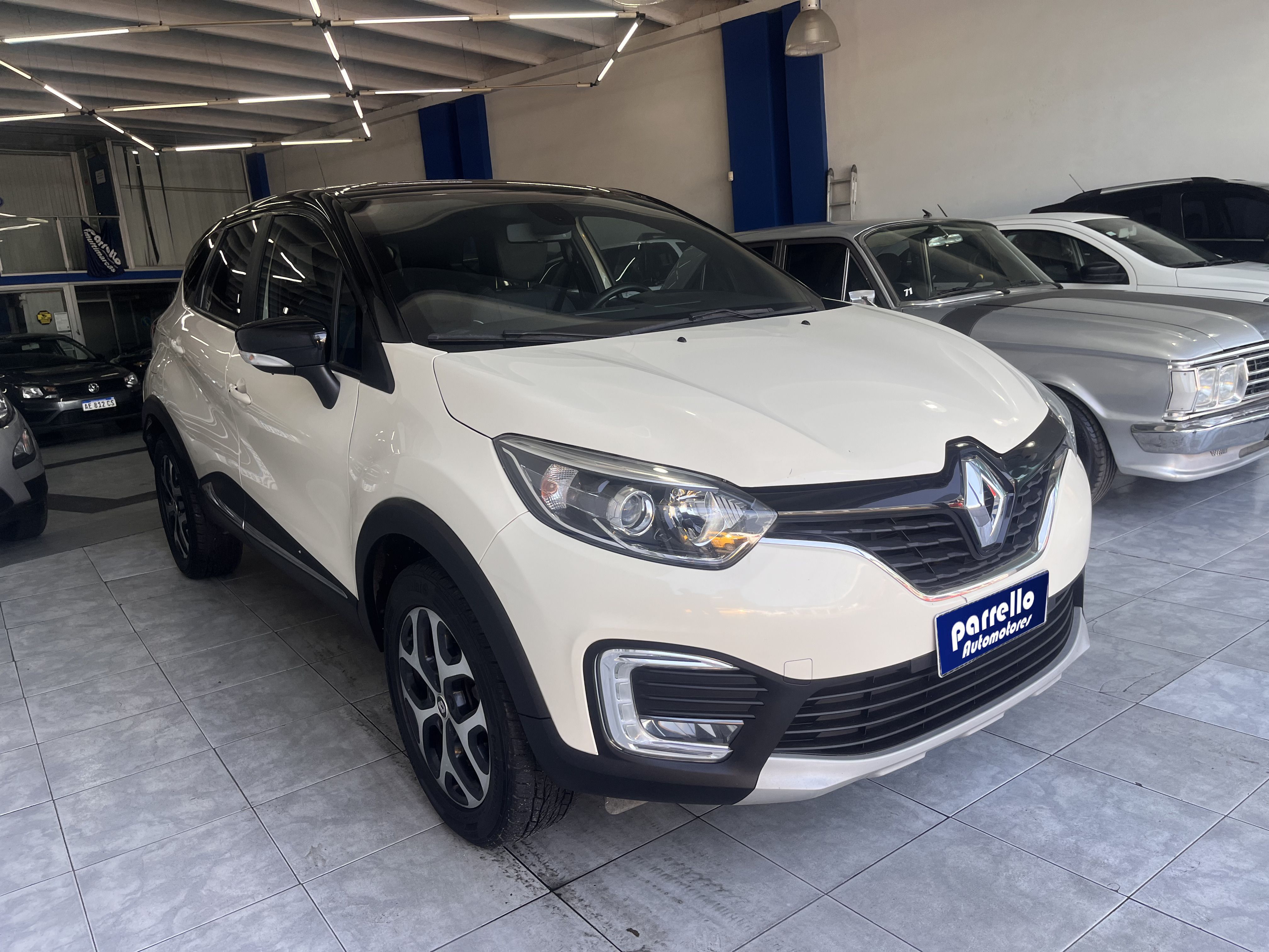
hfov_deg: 67.3
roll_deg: +5.5
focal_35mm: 26
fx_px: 953
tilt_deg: -10.4
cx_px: 634
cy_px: 476
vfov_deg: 53.1
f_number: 1.6
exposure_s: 1/204
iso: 40
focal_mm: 5.1
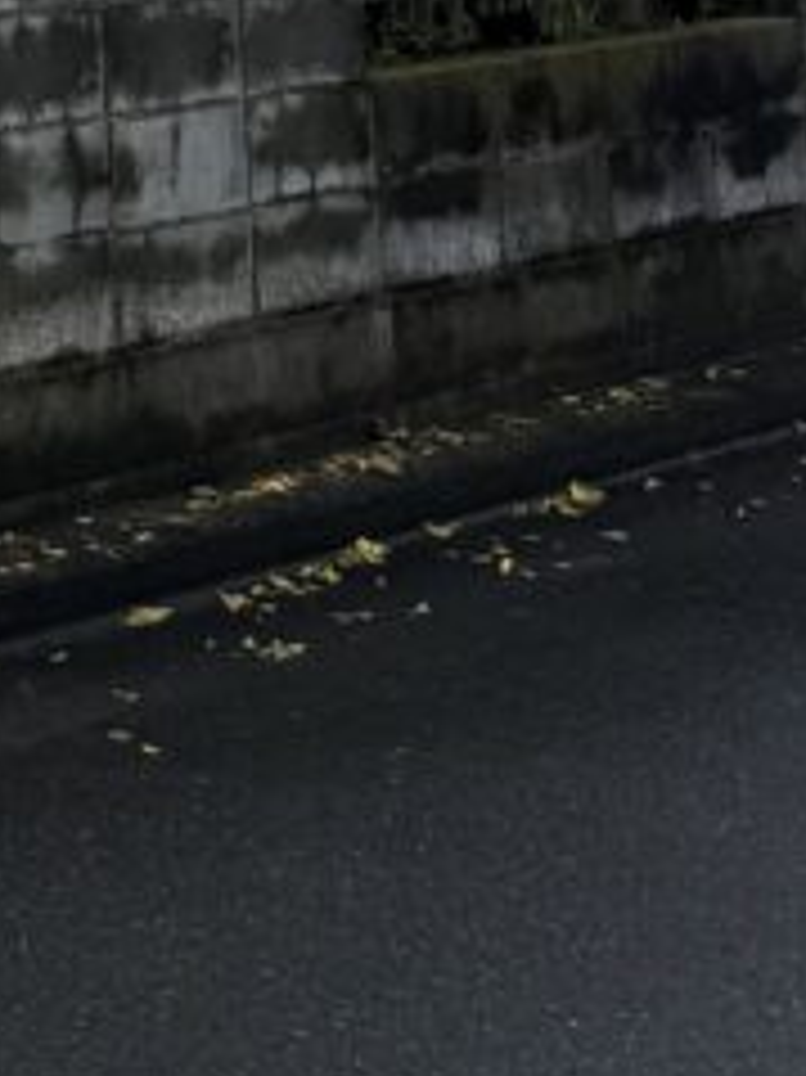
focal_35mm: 103
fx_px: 3201
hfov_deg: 12.7
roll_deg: -0.2
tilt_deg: +9.4
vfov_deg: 15.9
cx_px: -756
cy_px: -914
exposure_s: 1/1437
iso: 80
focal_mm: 6.76
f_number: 1.78
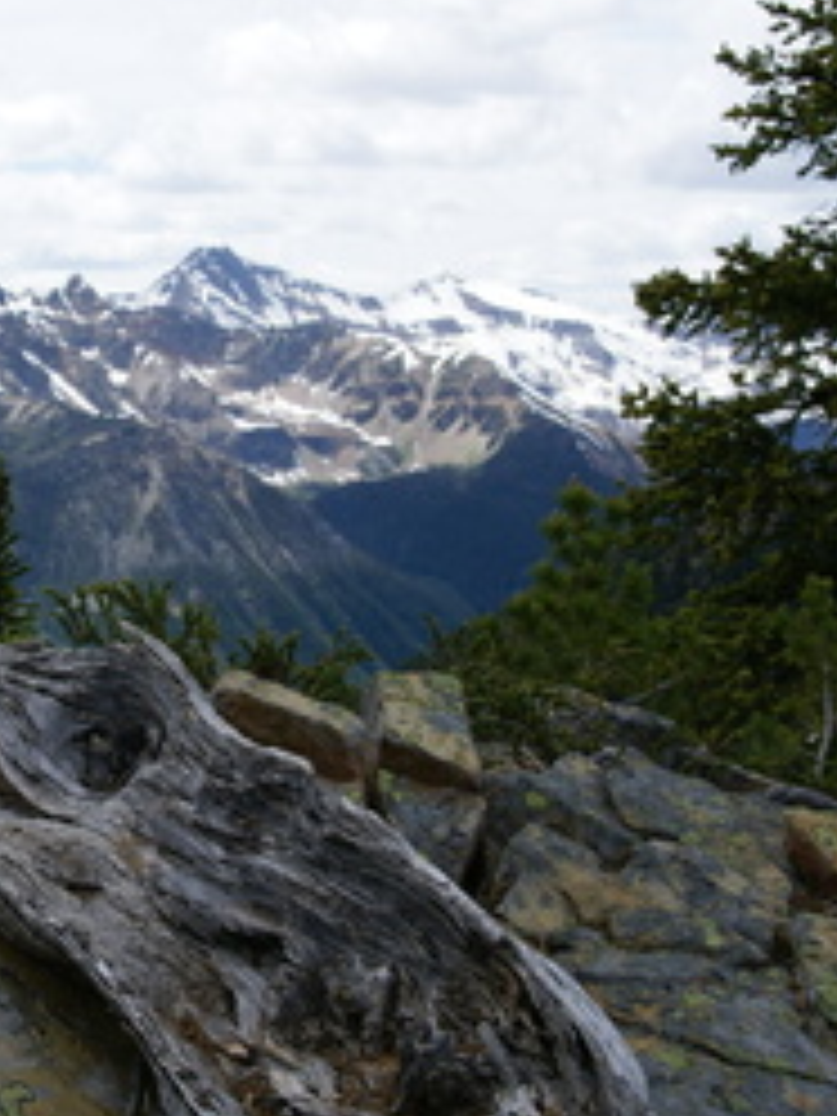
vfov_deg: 26.0
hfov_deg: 19.3
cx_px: 86
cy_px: 549
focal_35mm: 75
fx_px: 2418
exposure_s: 1/320
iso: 100
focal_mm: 28
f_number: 8
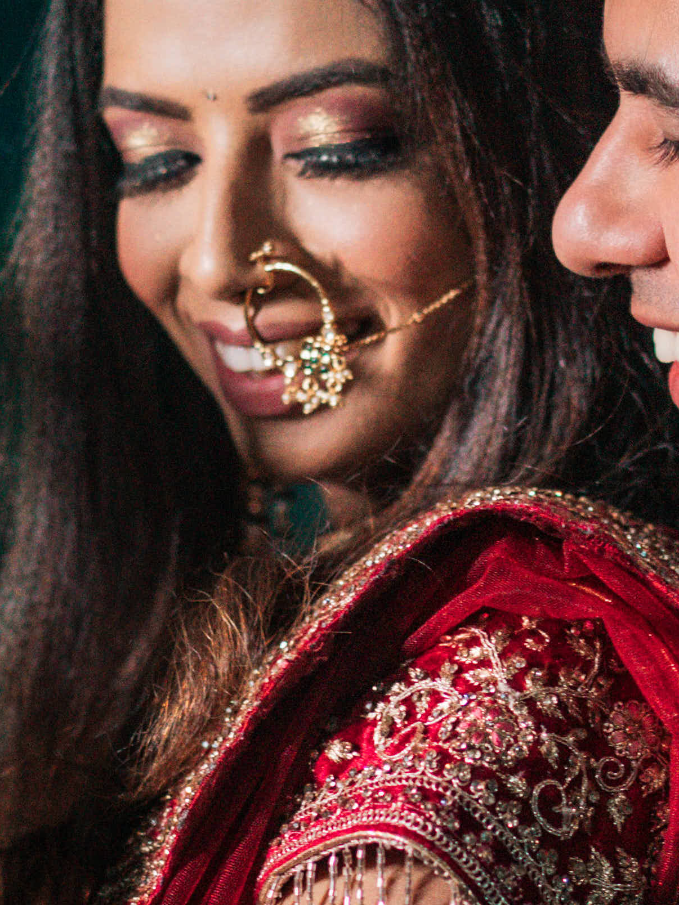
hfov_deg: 4.9
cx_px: 644
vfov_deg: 6.5
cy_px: 612
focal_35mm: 305
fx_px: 7977
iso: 5000
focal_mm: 85
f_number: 1.8
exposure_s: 1/400
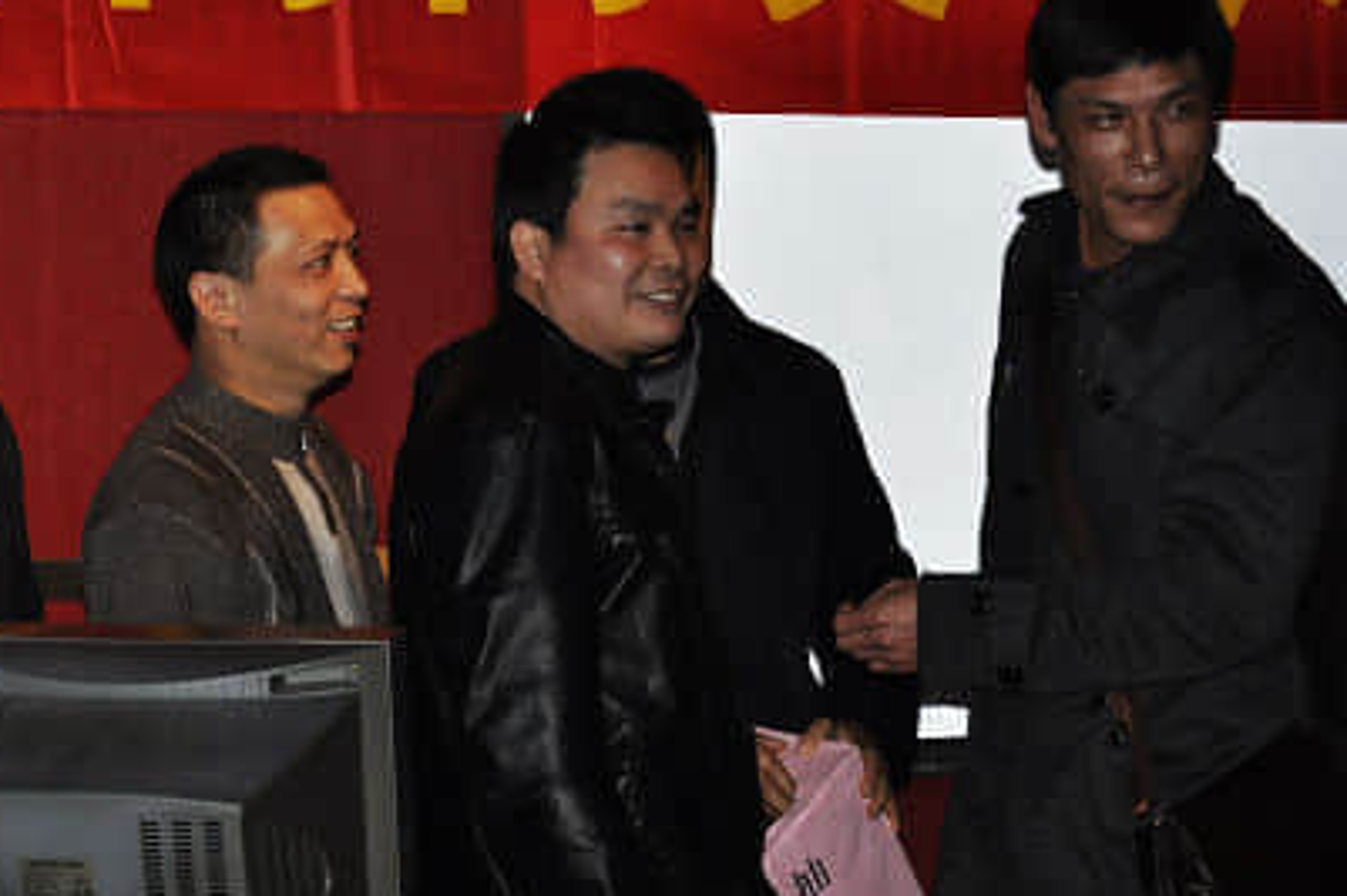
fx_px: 5872
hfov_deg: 13.1
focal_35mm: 157
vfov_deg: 8.7
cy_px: 367
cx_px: 366
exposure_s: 1/60
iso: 800
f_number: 5.3
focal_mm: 70
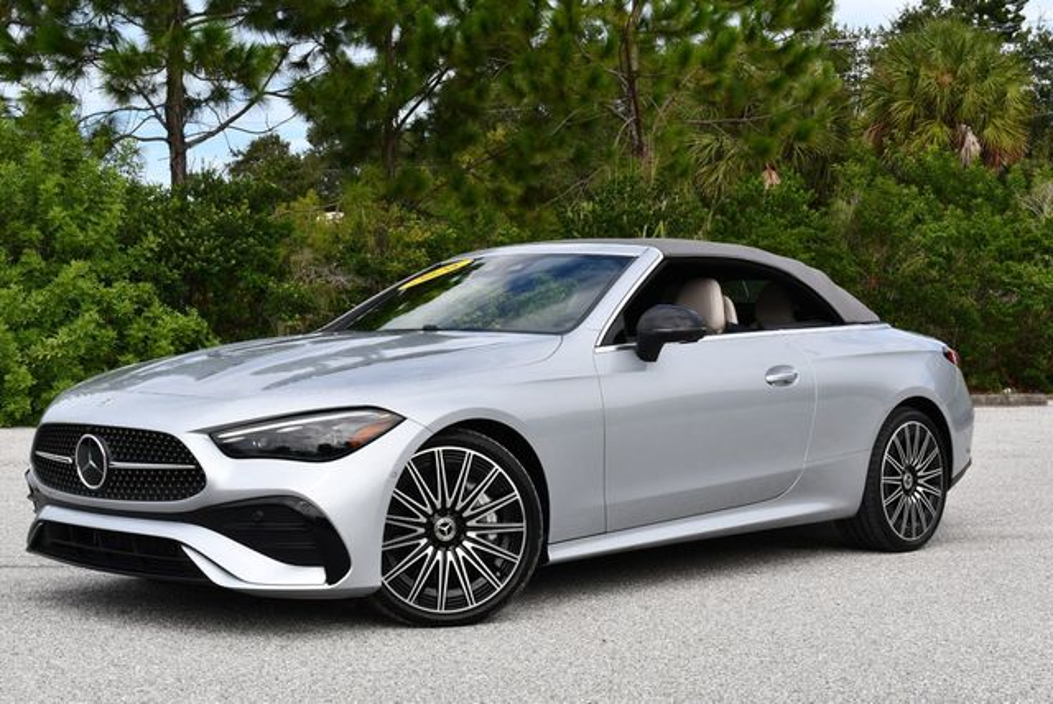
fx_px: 1639
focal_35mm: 56
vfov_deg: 24.2
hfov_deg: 35.6
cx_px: 526
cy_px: 352
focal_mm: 28
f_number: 8
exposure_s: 1/250
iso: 110
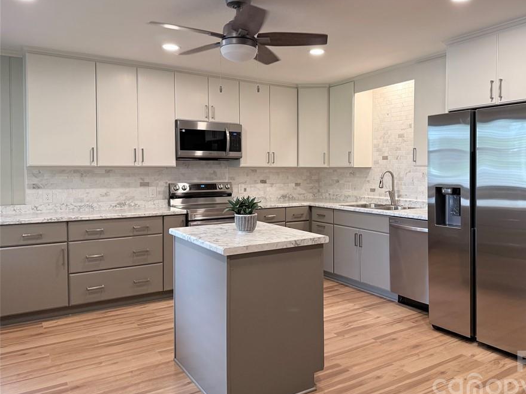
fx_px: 425
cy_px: 180
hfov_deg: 63.1
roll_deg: +0.1
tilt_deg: -0.6
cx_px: 306
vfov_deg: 49.7
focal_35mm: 28
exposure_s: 1/120
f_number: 1.78
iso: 200
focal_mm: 6.76
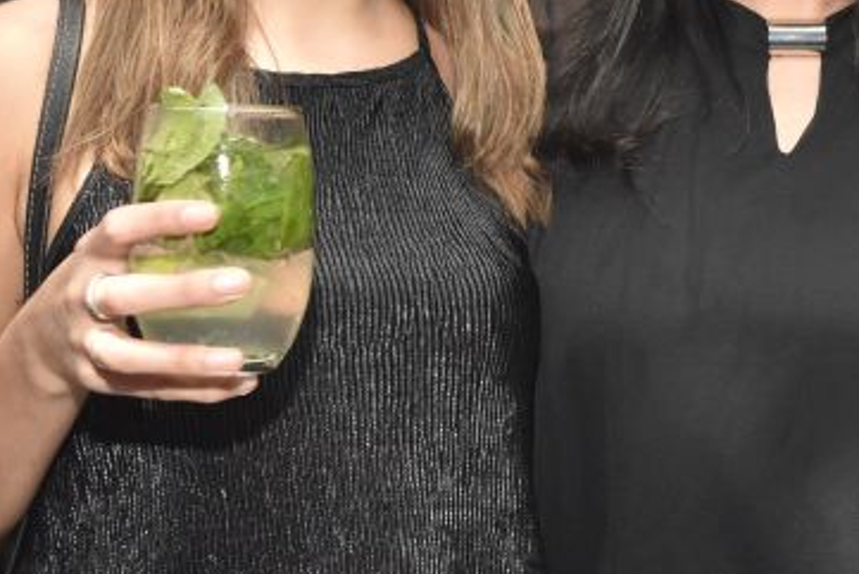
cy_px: 108
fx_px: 2029
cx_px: 719
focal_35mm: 85
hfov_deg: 23.5
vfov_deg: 16.0
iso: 1000
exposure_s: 1/80
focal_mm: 20
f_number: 3.2
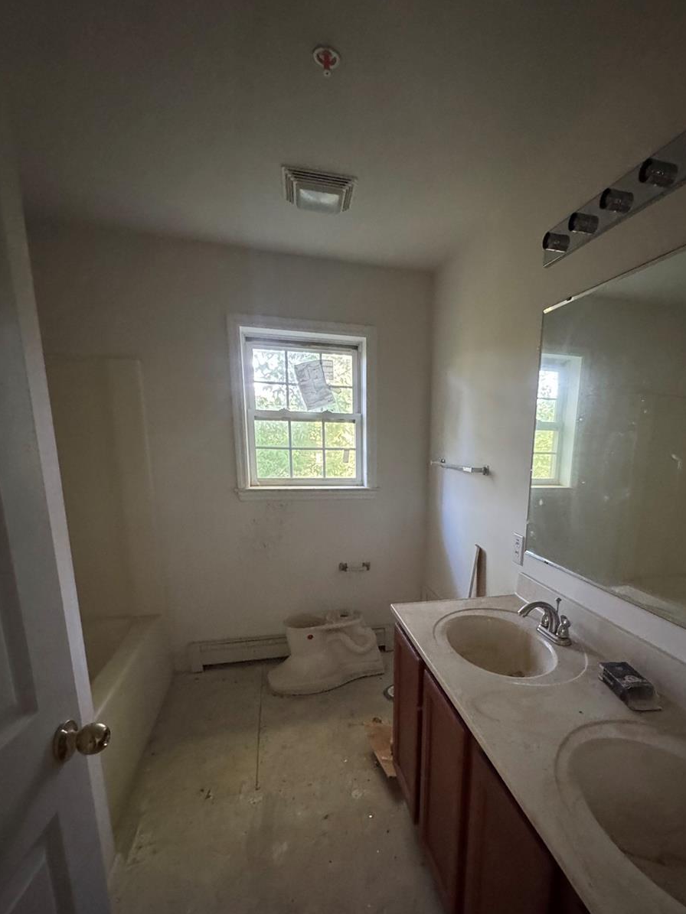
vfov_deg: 86.7
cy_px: 548
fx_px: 476
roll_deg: -0.4
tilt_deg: -13.5
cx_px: 426
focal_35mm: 18
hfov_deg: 70.5
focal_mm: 2.22
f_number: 2.2
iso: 1250
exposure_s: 1/51
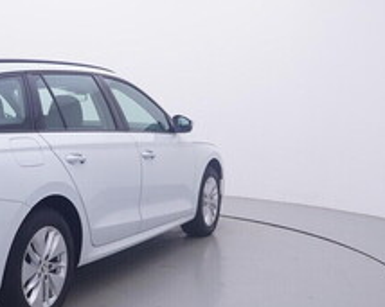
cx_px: 53
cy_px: 136
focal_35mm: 54
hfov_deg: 33.2
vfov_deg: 28.0
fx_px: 617
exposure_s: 1/80
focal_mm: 15
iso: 200
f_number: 5
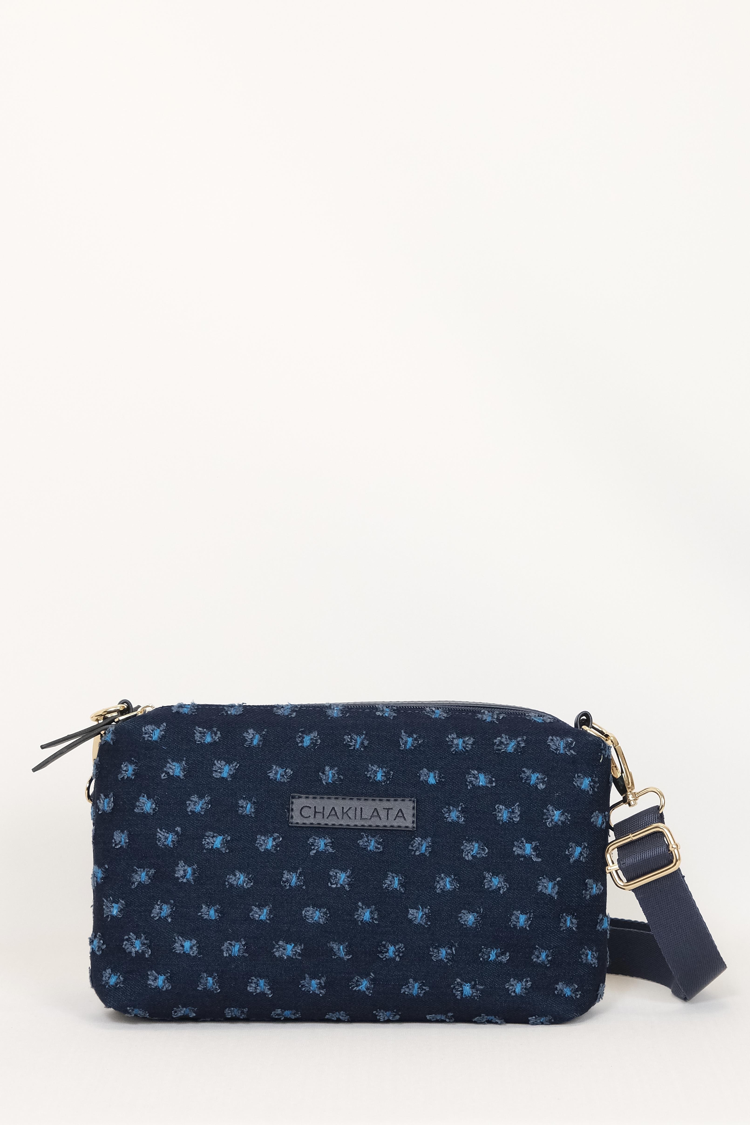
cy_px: 562
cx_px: 375
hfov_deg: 15.5
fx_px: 2750
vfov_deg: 23.1
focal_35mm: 88
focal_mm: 58.6
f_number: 7.1
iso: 1600
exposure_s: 1/125
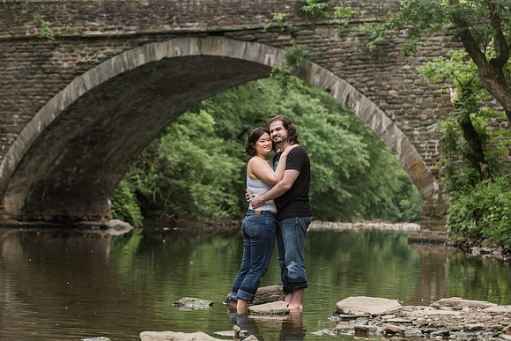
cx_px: 248
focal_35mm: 104
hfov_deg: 19.6
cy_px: 164
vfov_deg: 13.2
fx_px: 1476
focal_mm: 95
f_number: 4
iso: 1600
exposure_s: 1/250
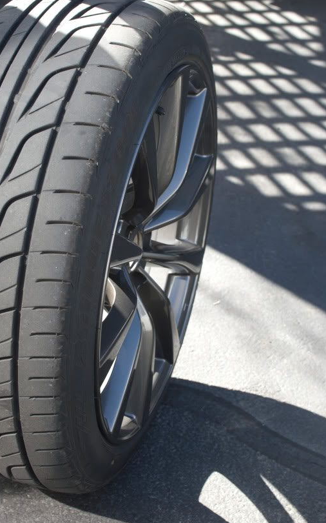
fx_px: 962
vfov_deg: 30.4
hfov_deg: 19.2
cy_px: 256
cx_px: 116
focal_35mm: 68
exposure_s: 1/125
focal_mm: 35
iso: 200
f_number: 5.6
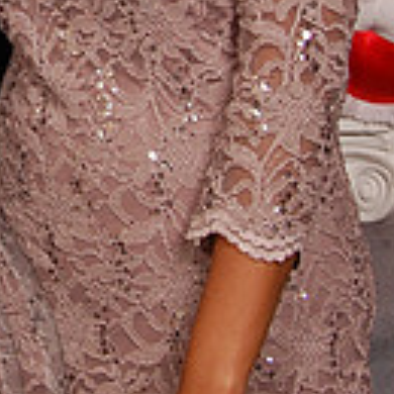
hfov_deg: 10.0
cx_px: -161
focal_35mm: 171
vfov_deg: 10.1
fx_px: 2202
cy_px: -79
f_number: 5.6
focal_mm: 30
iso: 400
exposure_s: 1/200
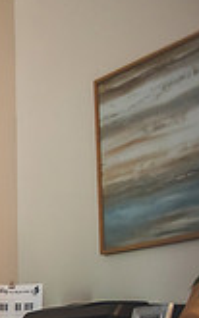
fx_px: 869
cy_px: 346
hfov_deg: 10.5
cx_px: -336
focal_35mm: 100
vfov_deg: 19.9
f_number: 2.8
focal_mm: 27
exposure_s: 1/125
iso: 1000
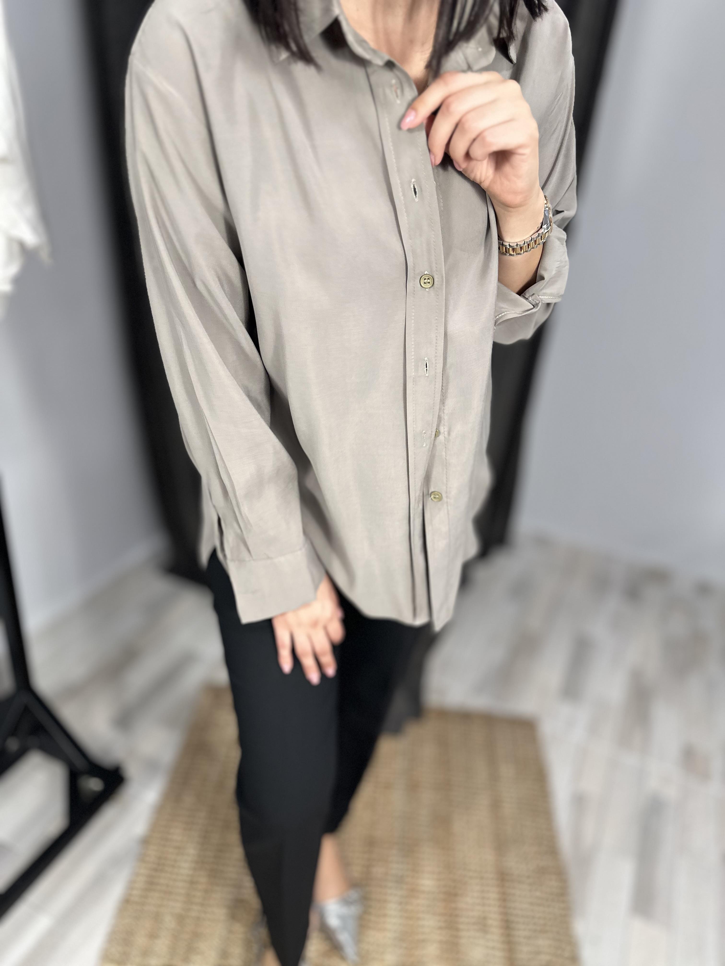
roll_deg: -5.4
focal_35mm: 24
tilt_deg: -27.9
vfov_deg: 71.6
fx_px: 670
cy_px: 483
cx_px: 362
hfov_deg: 56.8
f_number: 1.78
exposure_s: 1/100
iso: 200
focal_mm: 6.86
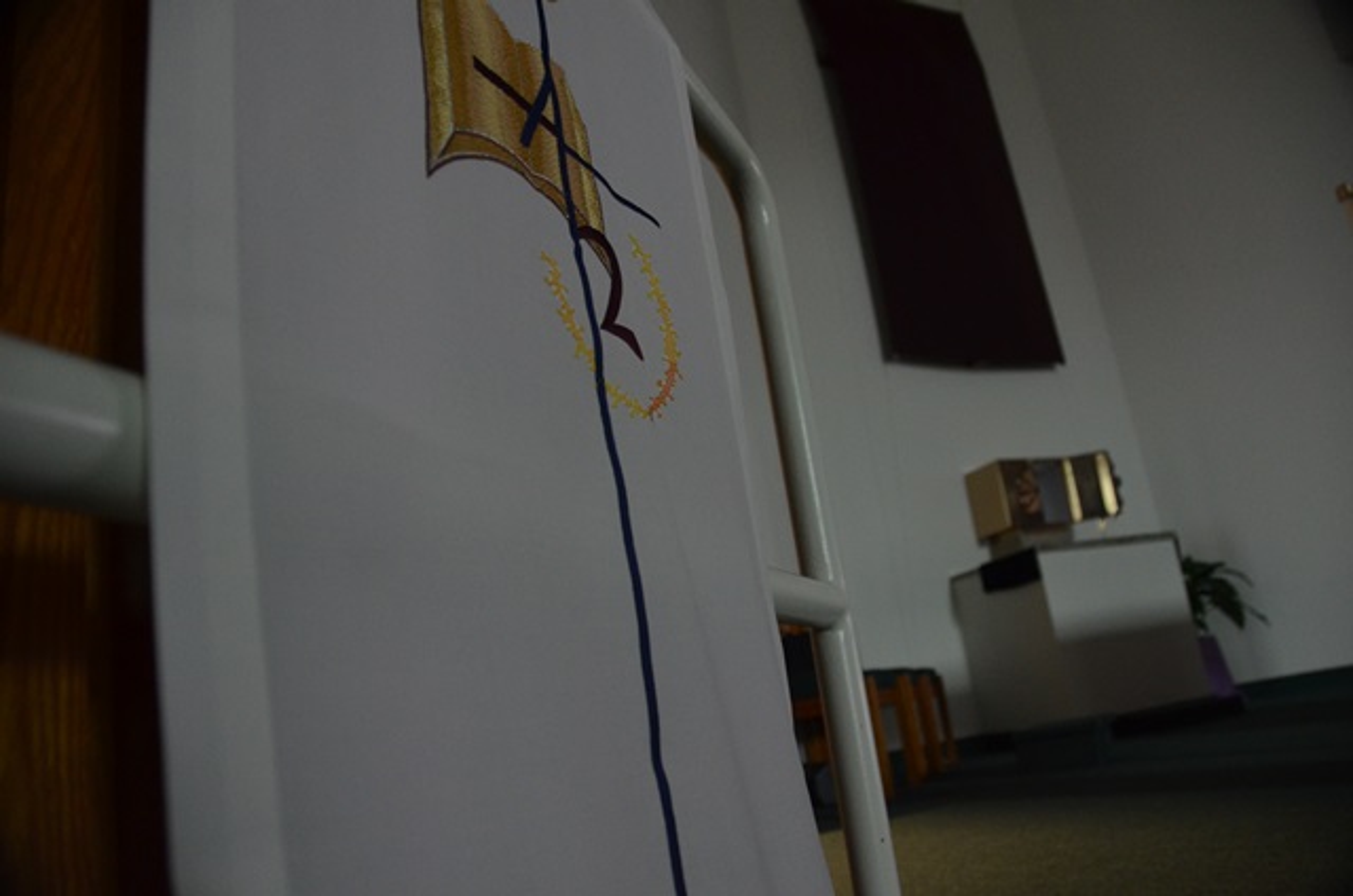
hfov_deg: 67.5
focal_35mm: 27
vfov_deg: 47.7
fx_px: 1013
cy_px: 448
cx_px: 676
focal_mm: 18
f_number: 3.5
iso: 1600
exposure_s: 1/30
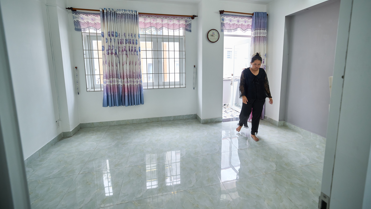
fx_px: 143
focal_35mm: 15
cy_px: 83
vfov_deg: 71.4
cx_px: 188
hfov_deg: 104.7
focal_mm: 9
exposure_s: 1/125
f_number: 3.5
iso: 400
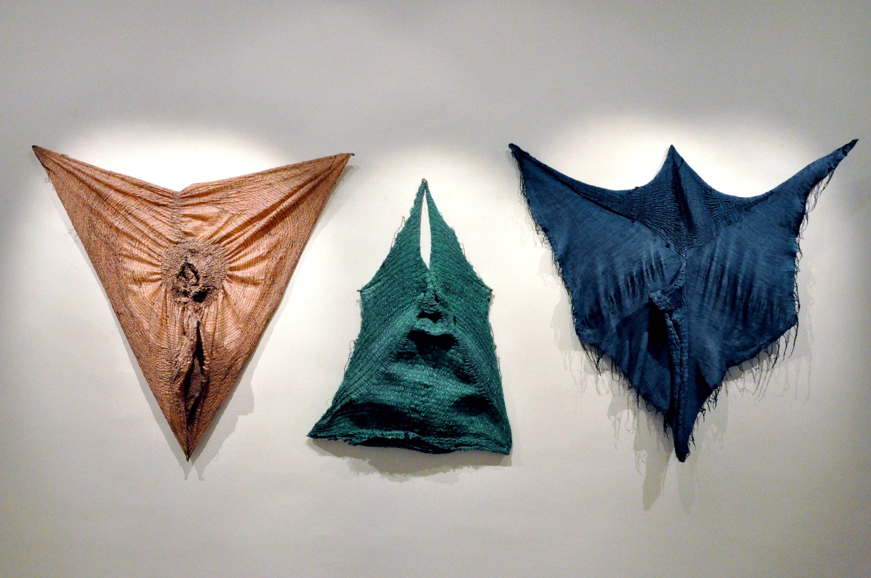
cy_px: 289
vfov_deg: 39.9
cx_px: 436
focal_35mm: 33
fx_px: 797
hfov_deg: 57.3
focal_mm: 22
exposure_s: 1/100
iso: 3200
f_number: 10
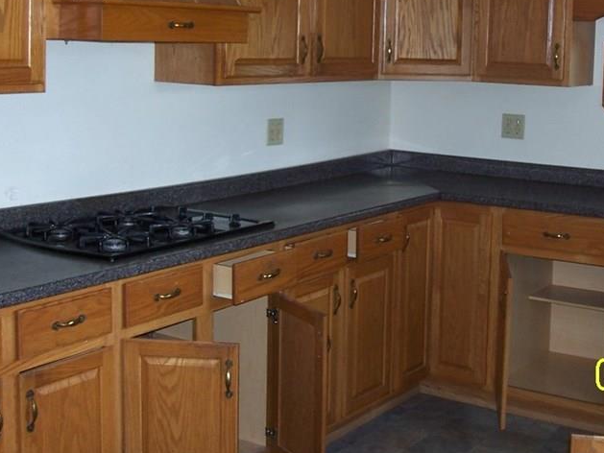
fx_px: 995
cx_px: 364
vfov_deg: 25.3
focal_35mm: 57
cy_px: 109
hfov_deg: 33.7
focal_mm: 6
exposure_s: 1/60
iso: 80
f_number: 2.8
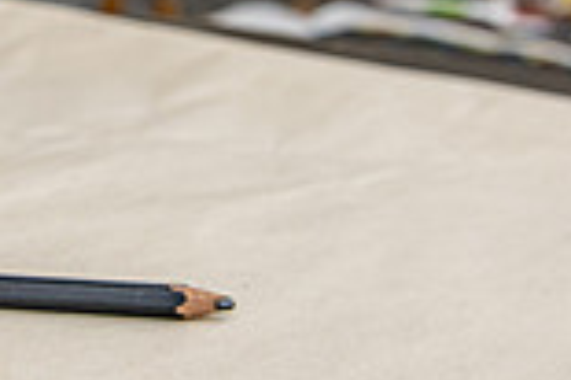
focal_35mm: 90
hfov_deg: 21.3
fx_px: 1426
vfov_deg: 15.1
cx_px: -85
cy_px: 72
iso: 64
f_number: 5.6
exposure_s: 1/13
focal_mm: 24
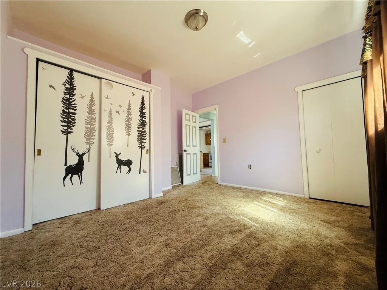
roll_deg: +0.6
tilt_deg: +2.9
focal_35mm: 14
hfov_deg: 102.1
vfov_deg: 85.7
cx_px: 194
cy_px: 145
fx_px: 157
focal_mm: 2.22
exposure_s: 1/99
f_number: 2.2
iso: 250
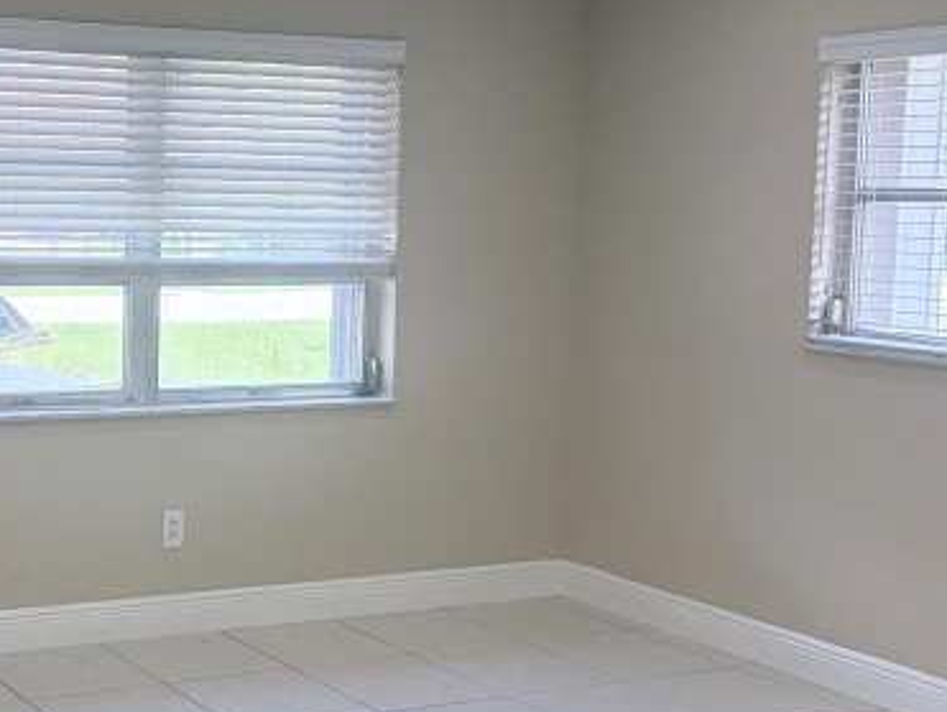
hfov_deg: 31.9
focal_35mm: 56
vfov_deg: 26.1
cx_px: 18
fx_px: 1533
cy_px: 286
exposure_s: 1/219
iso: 125
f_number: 1.6
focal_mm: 5.96
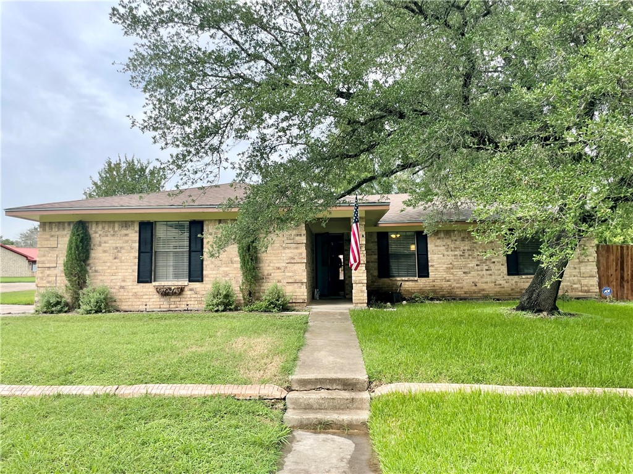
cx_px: 316
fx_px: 475
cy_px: 237
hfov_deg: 67.3
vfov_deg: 53.1
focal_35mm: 26
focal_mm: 4.2
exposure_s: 1/1276
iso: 32
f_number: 1.6
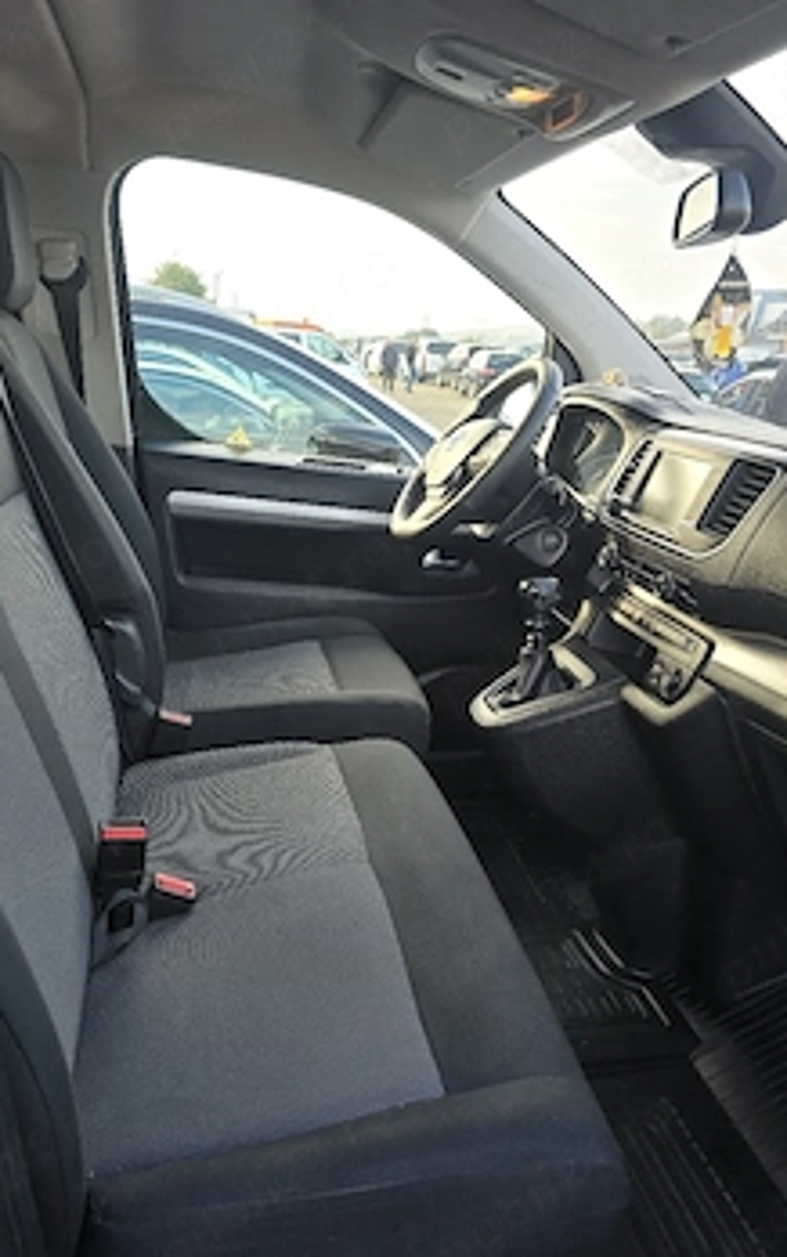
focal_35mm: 28
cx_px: 347
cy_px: 665
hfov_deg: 44.5
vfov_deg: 66.4
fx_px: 959
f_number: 1.7
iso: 50
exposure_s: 1/182
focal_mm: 6.3
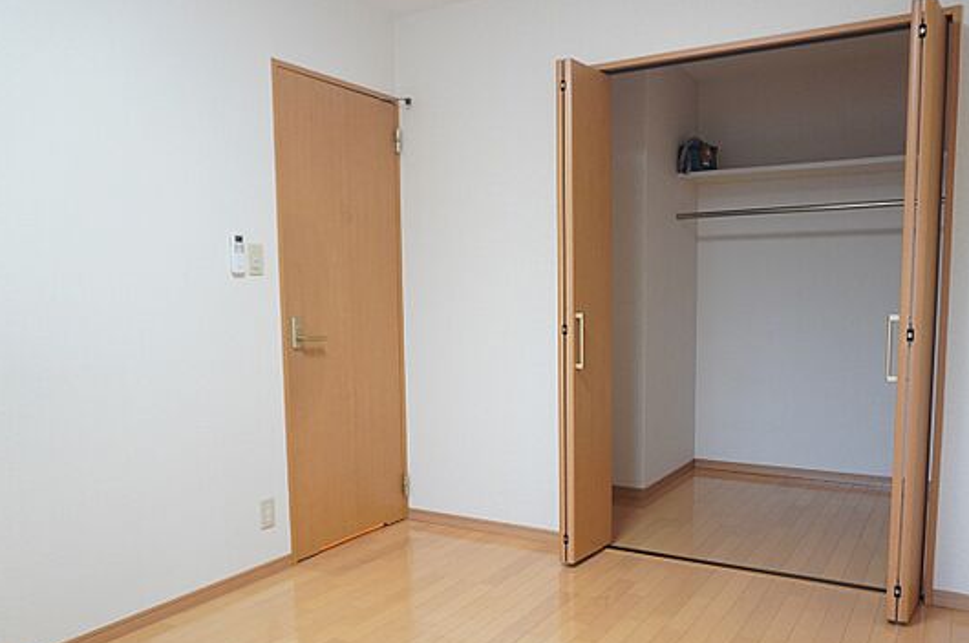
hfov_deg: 63.7
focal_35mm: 29
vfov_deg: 44.6
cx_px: 517
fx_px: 780
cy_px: 383
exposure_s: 1/30
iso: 1250
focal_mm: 16
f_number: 3.5
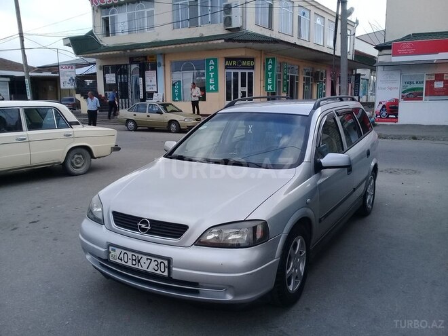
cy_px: 168
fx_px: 401
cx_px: 224
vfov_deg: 45.4
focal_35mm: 31
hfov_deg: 58.4
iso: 50
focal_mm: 3.3
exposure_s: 1/456
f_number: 2.2
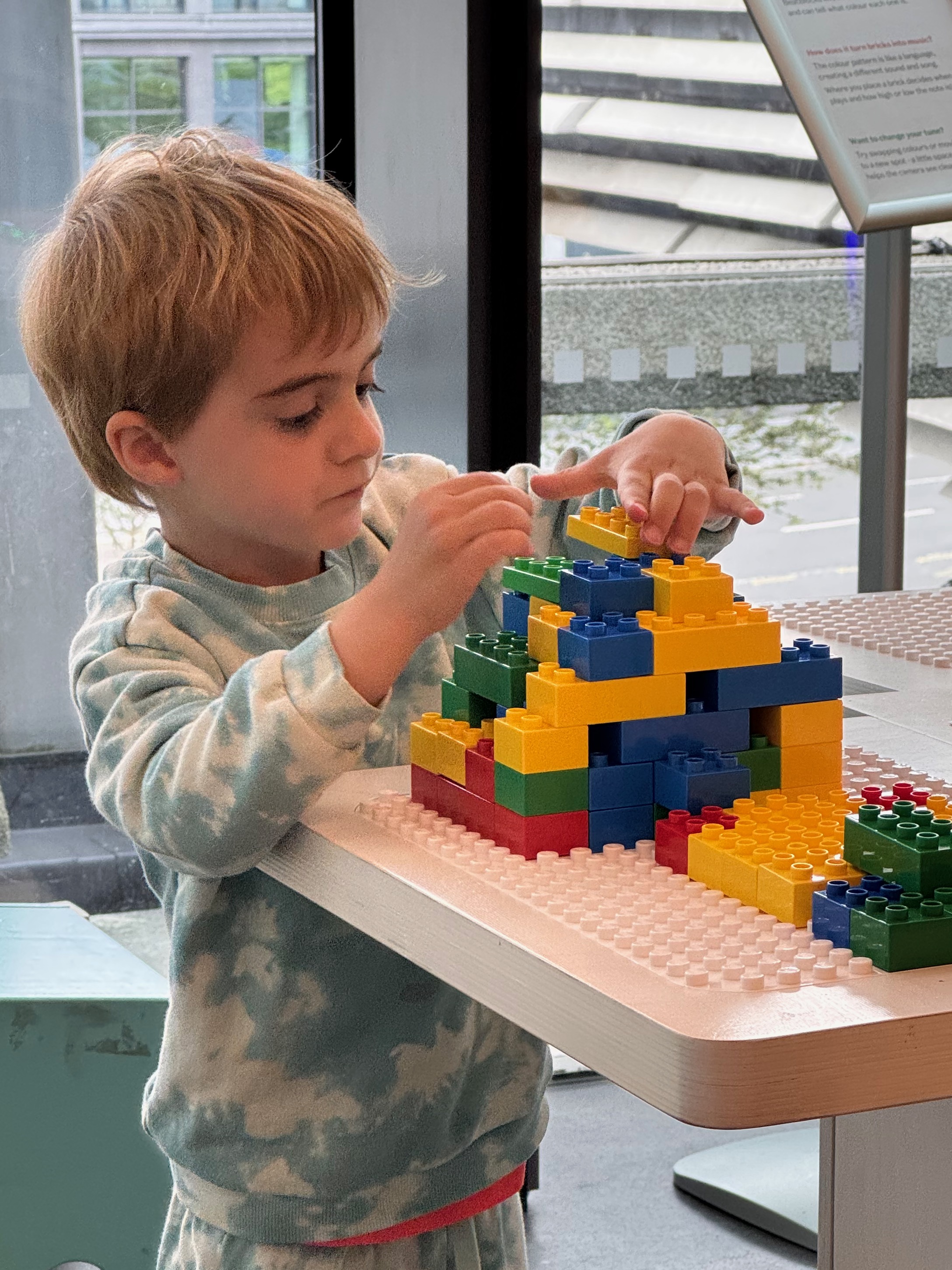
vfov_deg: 25.3
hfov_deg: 19.1
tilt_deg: -10.0
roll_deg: -0.1
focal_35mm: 77
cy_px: 635
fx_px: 2823
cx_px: 476
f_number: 2.8
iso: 160
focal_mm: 9
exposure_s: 1/120
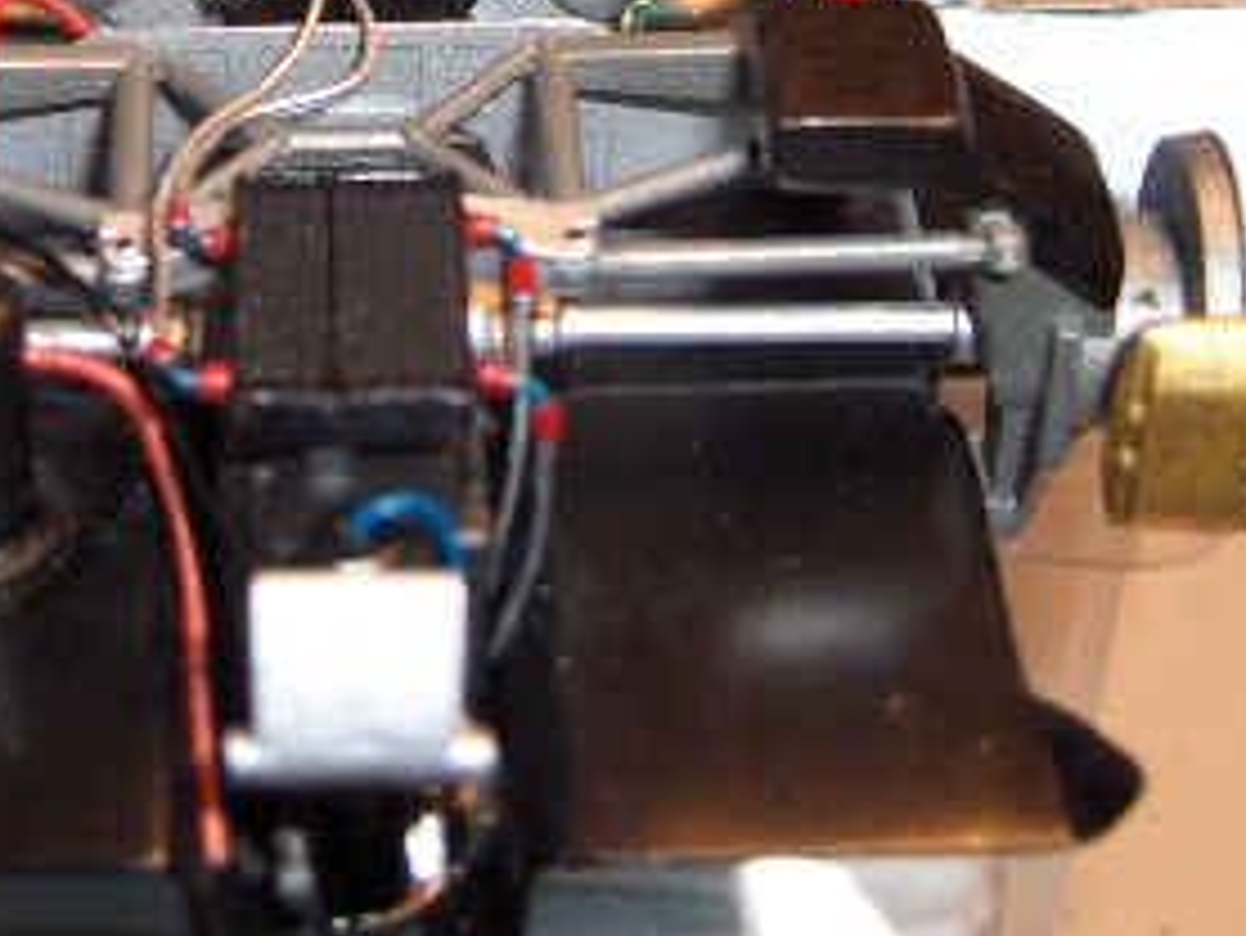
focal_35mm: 90
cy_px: 81
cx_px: 333
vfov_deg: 16.2
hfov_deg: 21.6
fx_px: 3241
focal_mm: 8
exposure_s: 1/60
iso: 100
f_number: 4.8
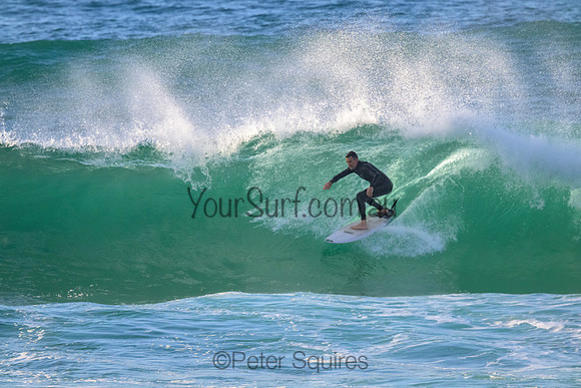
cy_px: 194
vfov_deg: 1.7
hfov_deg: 2.6
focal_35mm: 800
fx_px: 12914
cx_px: 290
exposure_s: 1/1600
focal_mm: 800
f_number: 11
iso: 2500
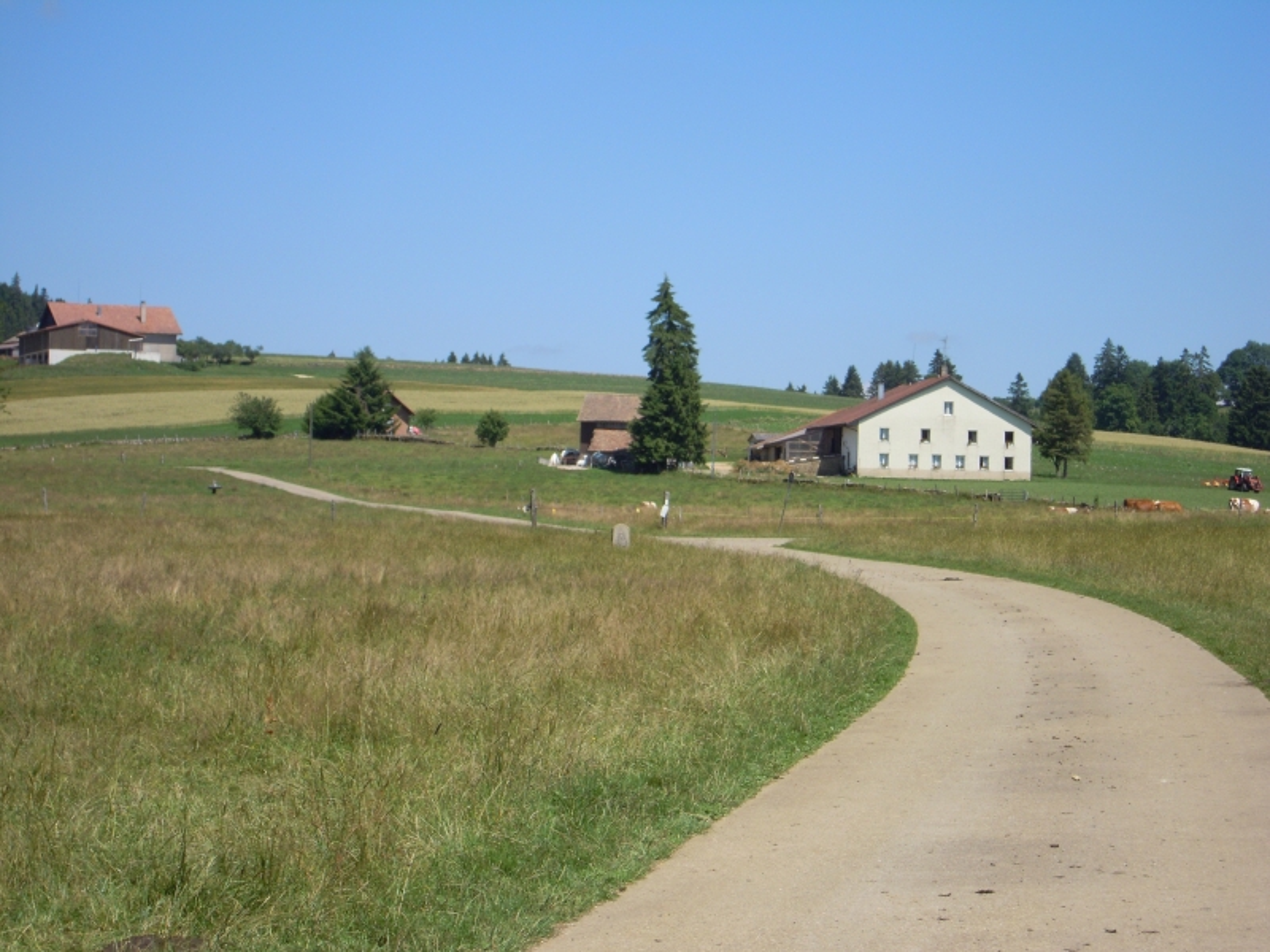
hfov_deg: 19.6
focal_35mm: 100
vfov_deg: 14.8
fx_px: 3669
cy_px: 476
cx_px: 635
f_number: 5.4
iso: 100
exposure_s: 1/640
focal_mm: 17.9
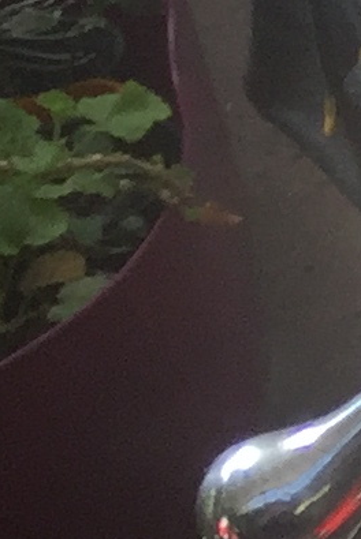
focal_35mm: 249
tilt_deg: -27.1
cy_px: -33
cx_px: 2032
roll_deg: +3.4
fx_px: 3739
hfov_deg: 4.4
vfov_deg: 8.2
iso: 32
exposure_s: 1/187
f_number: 2.2
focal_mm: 4.15
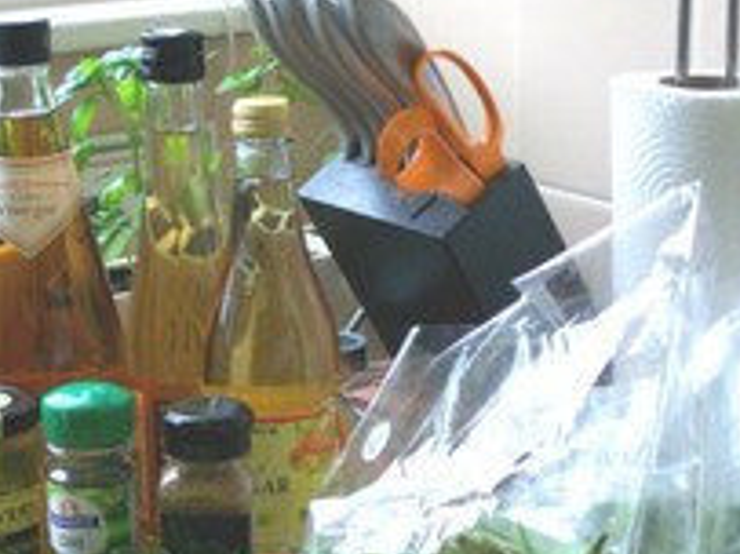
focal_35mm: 99
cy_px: 417
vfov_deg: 14.9
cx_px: 408
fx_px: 2115
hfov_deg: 19.8
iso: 82
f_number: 3.3
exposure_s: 1/80
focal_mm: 9.4
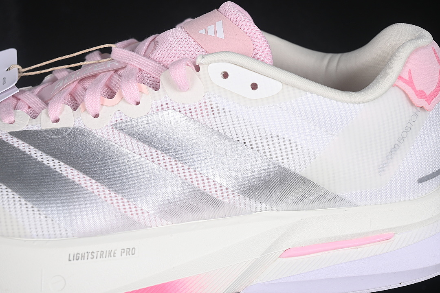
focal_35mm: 75
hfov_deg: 27.0
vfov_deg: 18.2
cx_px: 220
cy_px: 146
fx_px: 917
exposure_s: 1/80
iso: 160
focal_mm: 50
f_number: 7.1
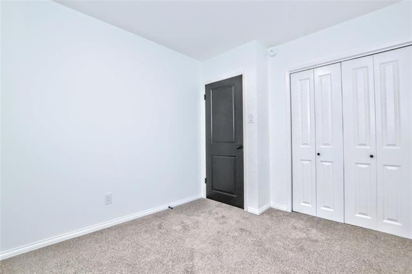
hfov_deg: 100.4
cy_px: 137
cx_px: 206
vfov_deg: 77.3
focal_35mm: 15
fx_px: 172
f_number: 7.1
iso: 800
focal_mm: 10
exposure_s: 1/60
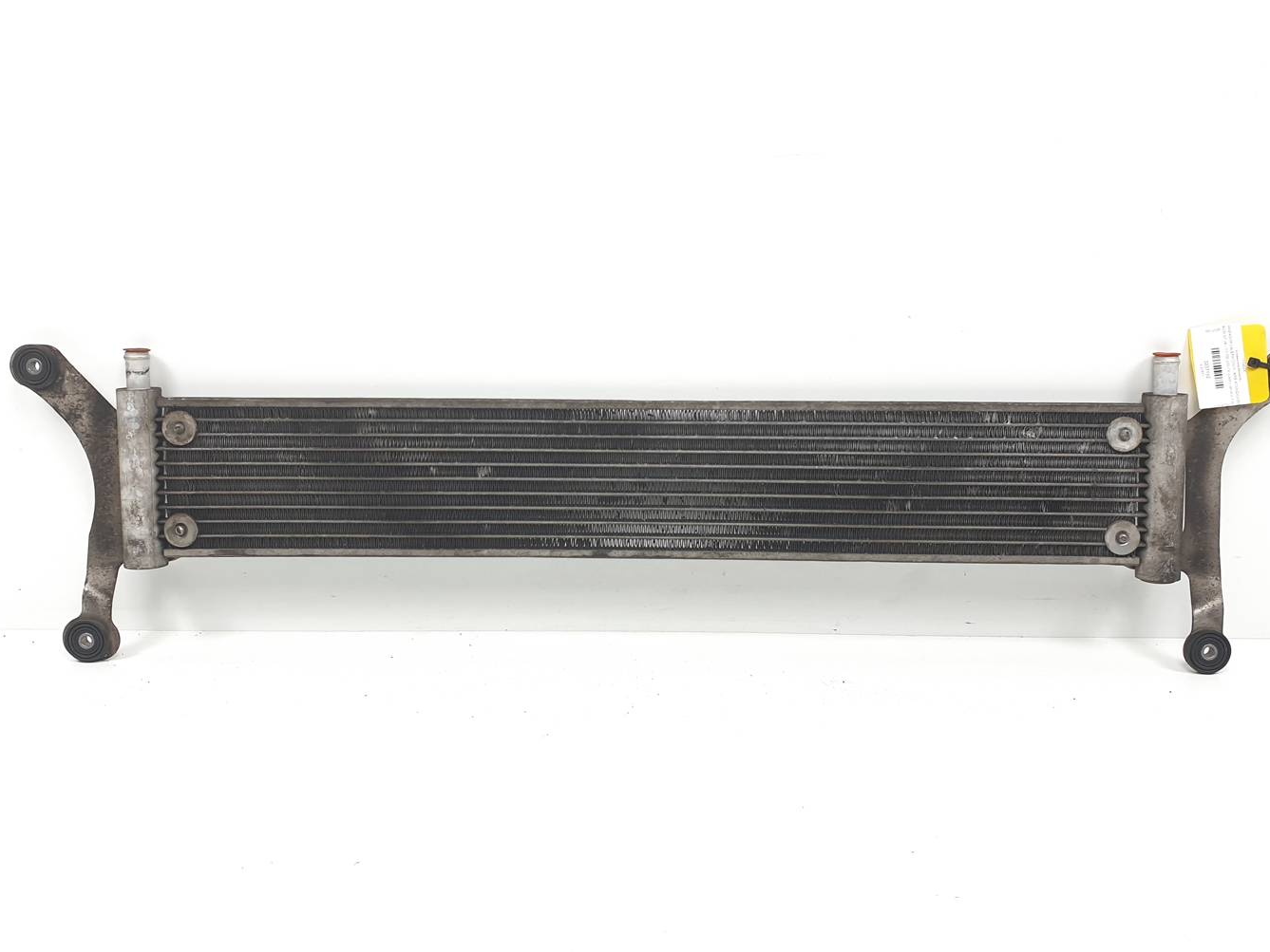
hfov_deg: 63.4
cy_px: 444
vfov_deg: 49.7
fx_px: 1027
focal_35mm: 28
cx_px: 644
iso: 50
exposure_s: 1/158
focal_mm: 4.3
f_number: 2.4
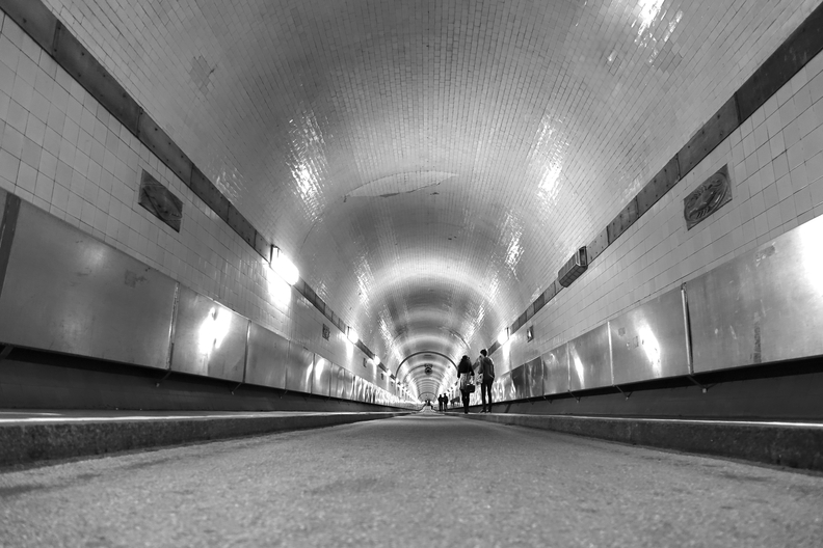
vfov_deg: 53.1
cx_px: 412
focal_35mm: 24
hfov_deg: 73.7
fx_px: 549
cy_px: 274
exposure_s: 1/30
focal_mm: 8.8
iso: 500
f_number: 1.8
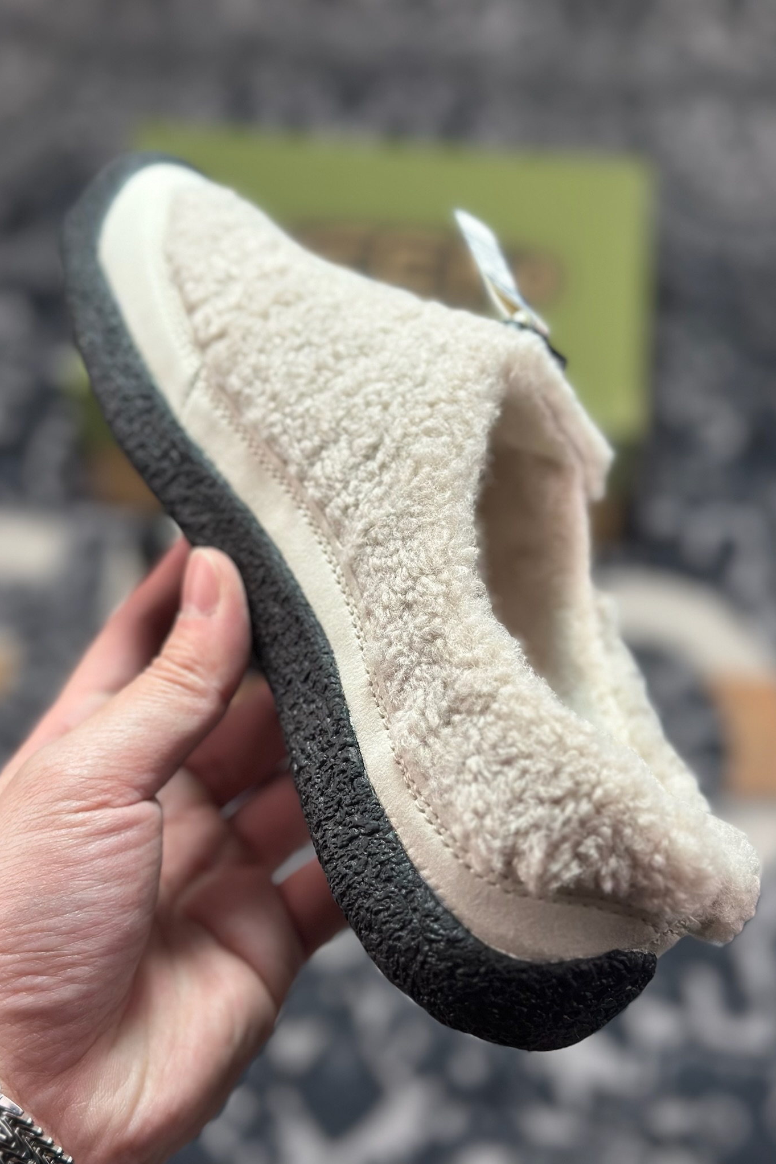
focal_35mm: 50
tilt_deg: -56.1
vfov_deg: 39.6
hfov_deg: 27.0
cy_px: 582
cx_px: 389
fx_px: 1617
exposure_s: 1/729
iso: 80
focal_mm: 6.86
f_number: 1.78
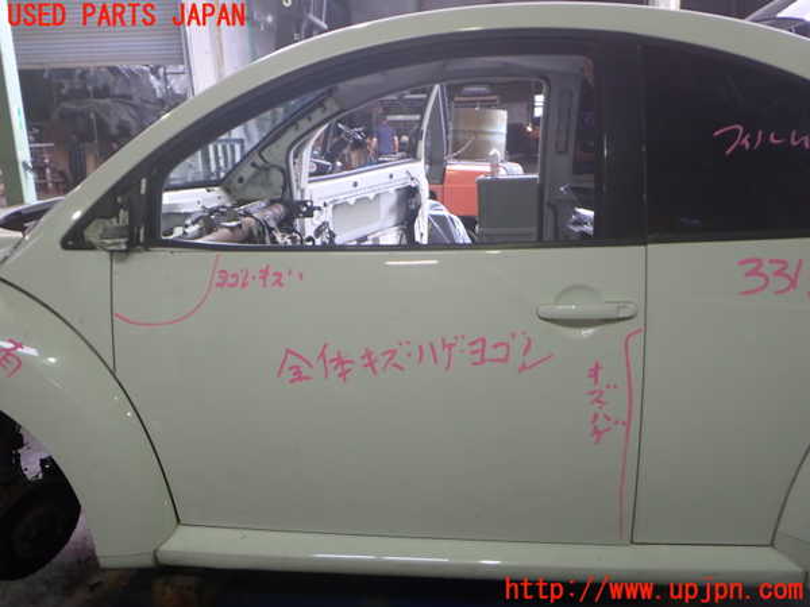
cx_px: 405
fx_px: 702
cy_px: 304
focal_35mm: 30
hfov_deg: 60.0
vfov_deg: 46.8
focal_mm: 5.4
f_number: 2.3
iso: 200
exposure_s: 1/40
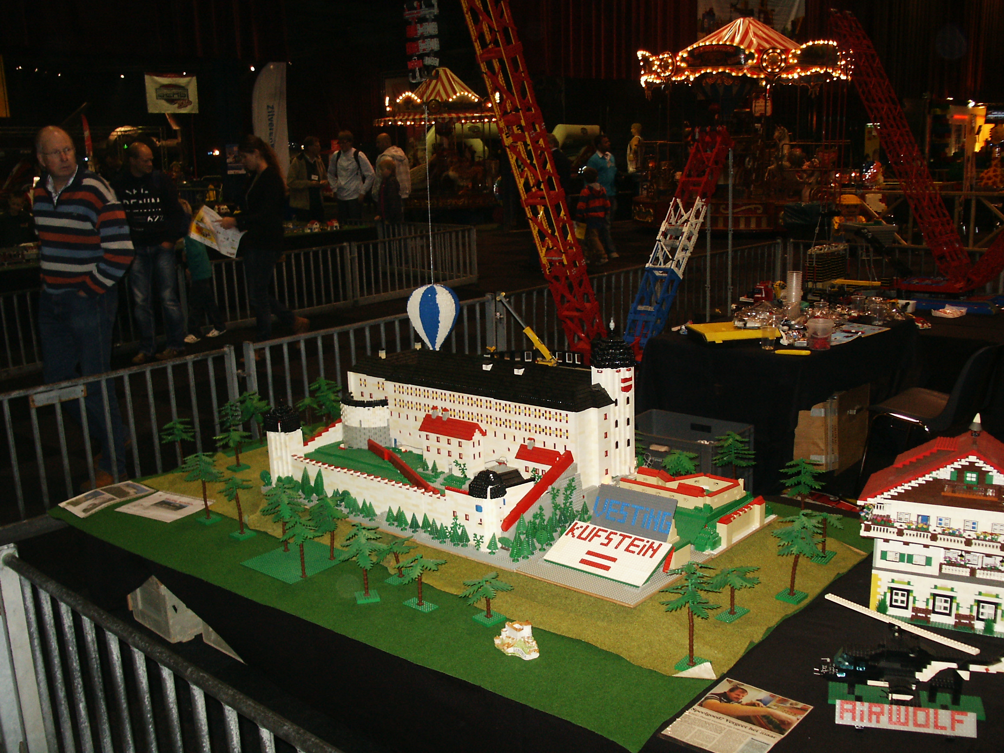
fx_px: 1015
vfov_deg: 40.7
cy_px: 376
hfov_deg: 52.6
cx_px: 502
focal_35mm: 35
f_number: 3
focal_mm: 7.18
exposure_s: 1/45
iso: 200
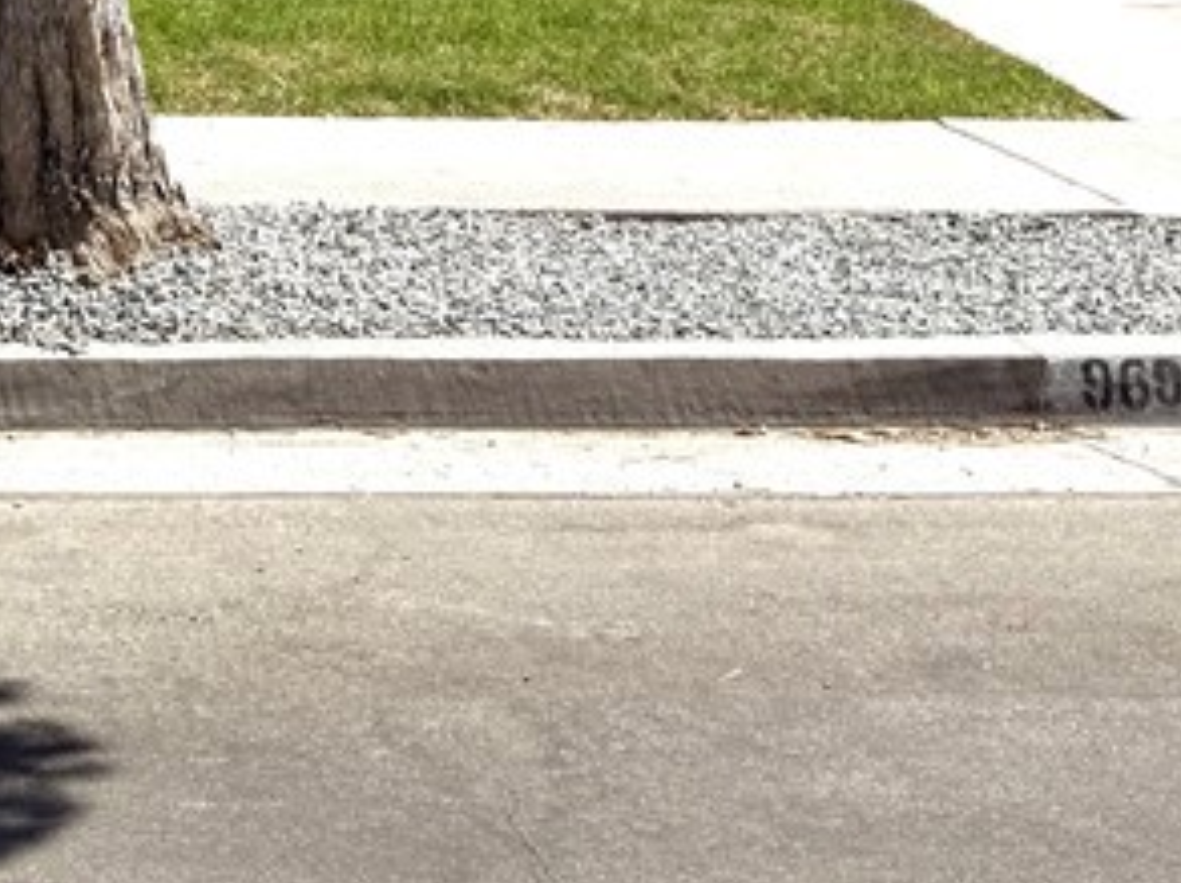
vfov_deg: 16.2
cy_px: -399
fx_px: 2862
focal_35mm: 84
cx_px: -105
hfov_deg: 22.1
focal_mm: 6.76
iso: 80
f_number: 1.78
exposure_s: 1/4975
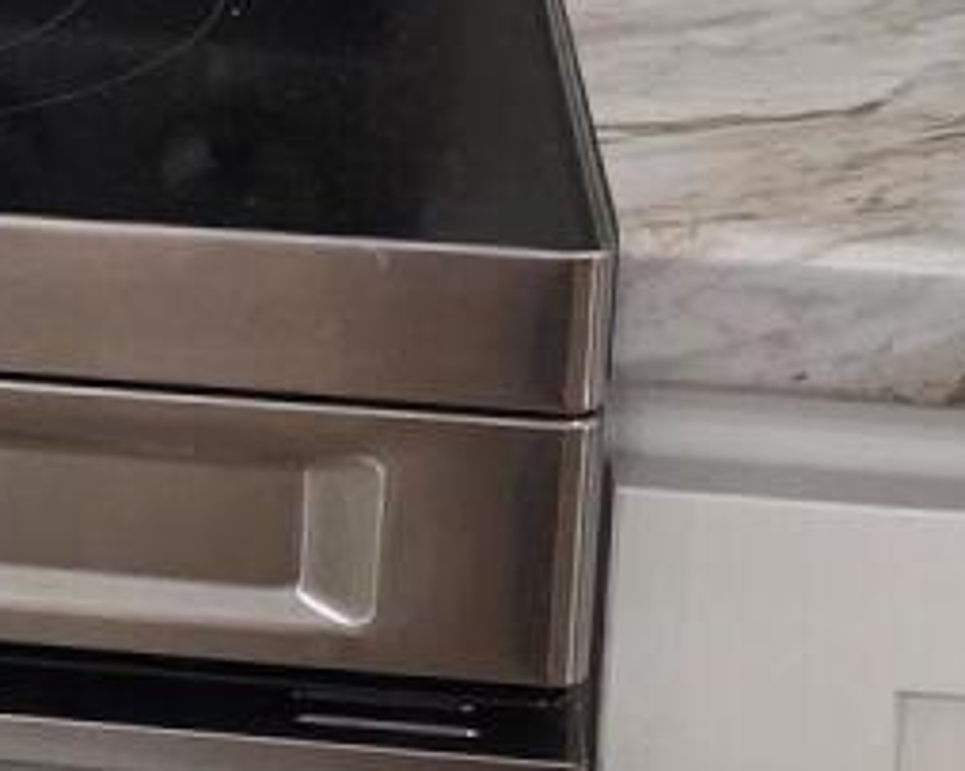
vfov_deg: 8.5
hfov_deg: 10.2
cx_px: -908
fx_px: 5053
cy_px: -441
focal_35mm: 177
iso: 160
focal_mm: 6.3
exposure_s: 1/120
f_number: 1.7
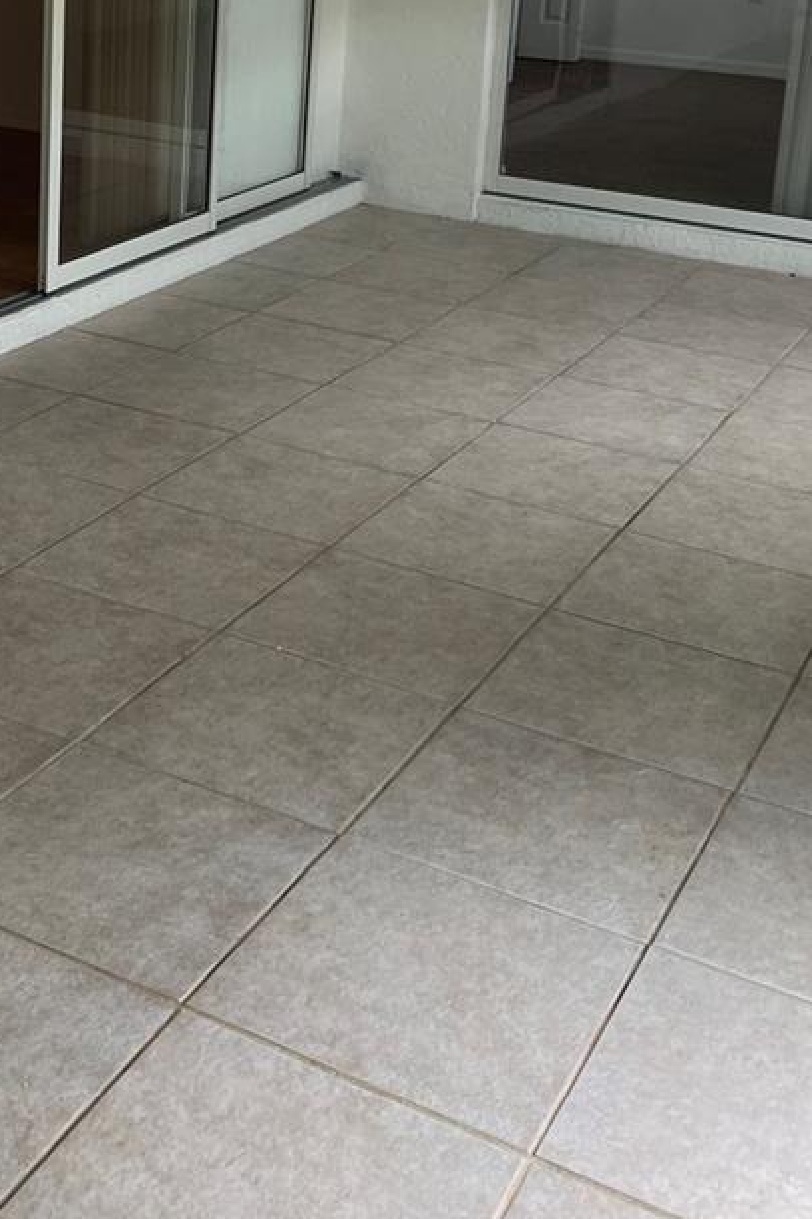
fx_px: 1793
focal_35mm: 53
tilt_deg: -11.6
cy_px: 199
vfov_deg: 35.9
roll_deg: -1.8
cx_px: 213
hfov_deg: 25.2
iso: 80
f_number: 1.6
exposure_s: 1/60
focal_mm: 5.1
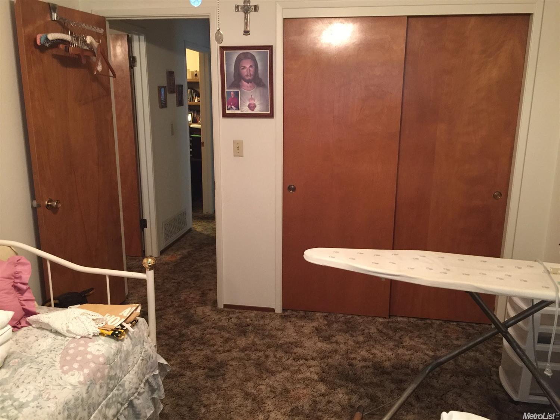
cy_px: 210
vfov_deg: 48.2
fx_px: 469
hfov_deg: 61.7
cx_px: 280
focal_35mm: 29
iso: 125
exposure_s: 1/8
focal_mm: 4.15
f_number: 2.2
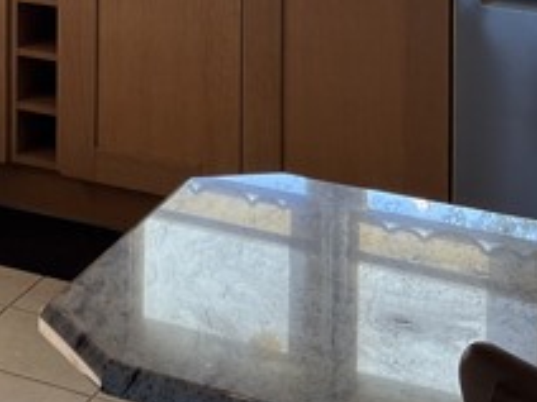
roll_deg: -0.1
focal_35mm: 98
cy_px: -319
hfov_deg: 17.8
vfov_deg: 13.5
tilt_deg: -0.6
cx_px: -289
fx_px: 1520
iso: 32
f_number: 1.6
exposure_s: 1/100
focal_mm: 5.1
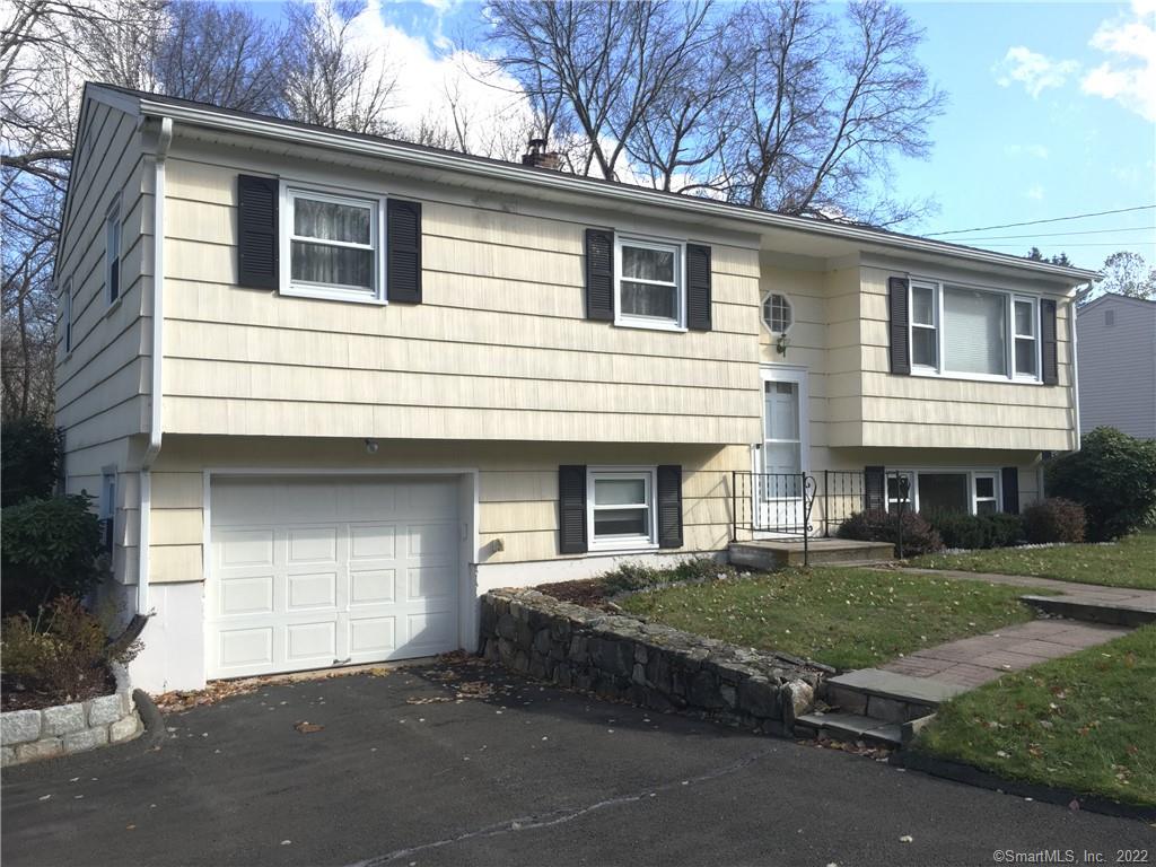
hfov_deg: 61.7
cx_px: 578
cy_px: 434
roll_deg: -1.4
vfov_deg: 48.2
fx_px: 968
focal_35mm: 29
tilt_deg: +2.8
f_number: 2.2
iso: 32
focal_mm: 4.15
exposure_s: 1/238
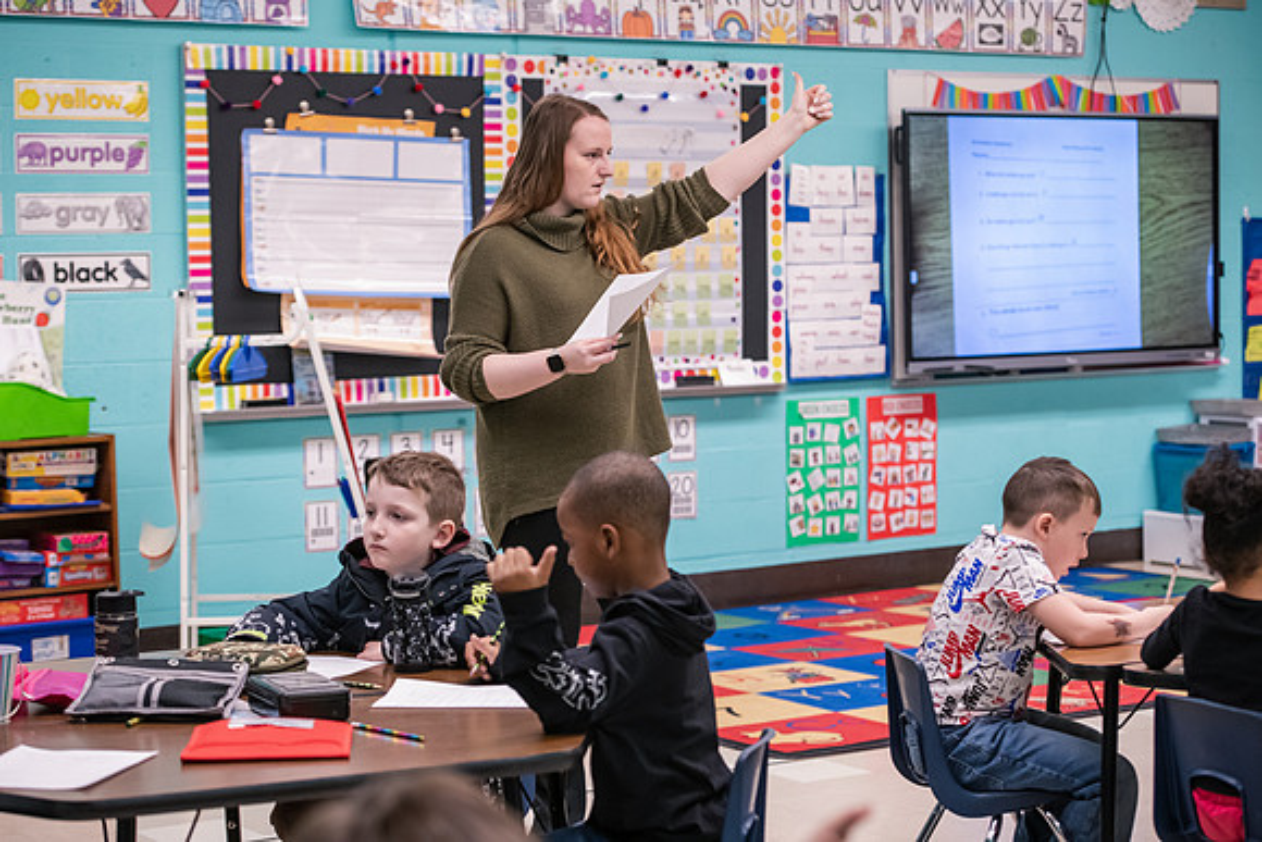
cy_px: 421
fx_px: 2805
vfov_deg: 17.1
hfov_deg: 25.4
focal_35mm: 80
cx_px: 631
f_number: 3.5
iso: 2500
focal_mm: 80
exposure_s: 1/200
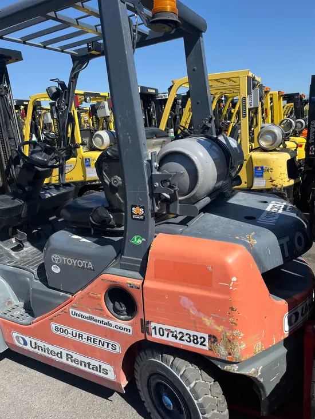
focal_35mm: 26
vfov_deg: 67.3
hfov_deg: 53.1
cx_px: 158
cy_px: 210
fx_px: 315
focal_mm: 5.1
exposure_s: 1/2899
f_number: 1.6
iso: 50
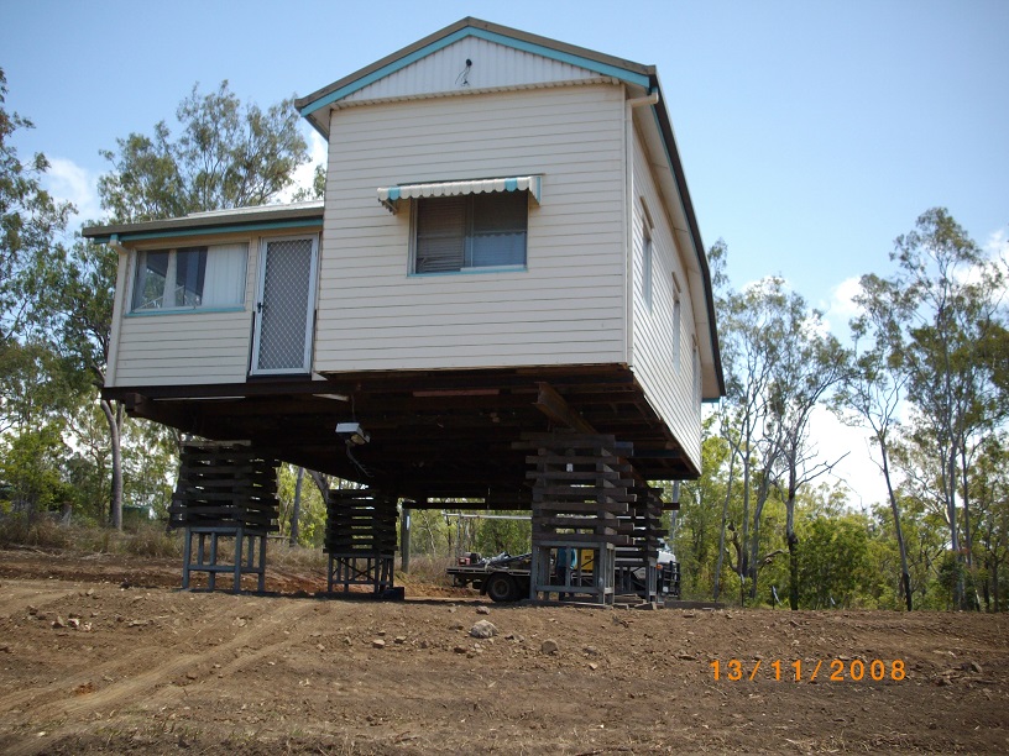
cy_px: 378
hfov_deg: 50.1
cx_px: 504
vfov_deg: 38.7
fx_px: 1078
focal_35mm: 37
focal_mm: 6.2
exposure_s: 1/500
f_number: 2.8
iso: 80
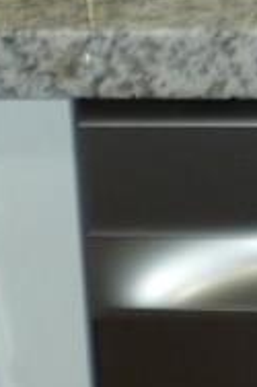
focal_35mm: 241
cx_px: -66
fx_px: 2585
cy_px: 273
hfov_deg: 5.7
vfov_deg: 8.5
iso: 100
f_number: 3.4
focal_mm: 4.7
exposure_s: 1/30
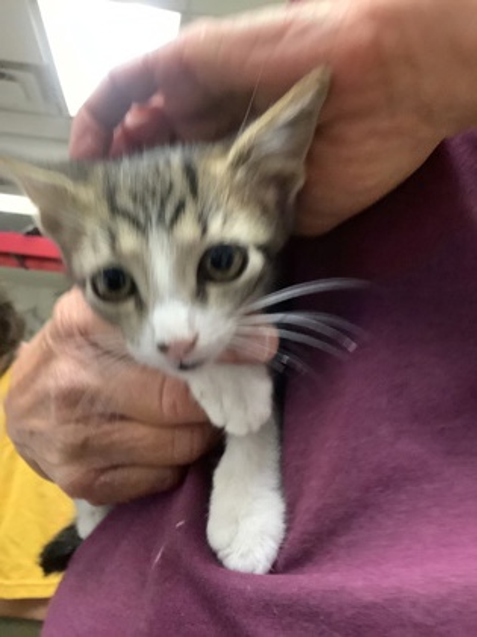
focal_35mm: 31
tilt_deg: +2.8
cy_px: 318
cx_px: 238
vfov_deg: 58.4
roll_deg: -1.4
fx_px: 570
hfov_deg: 45.4
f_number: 2.4
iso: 400
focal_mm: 3.3
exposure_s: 1/40
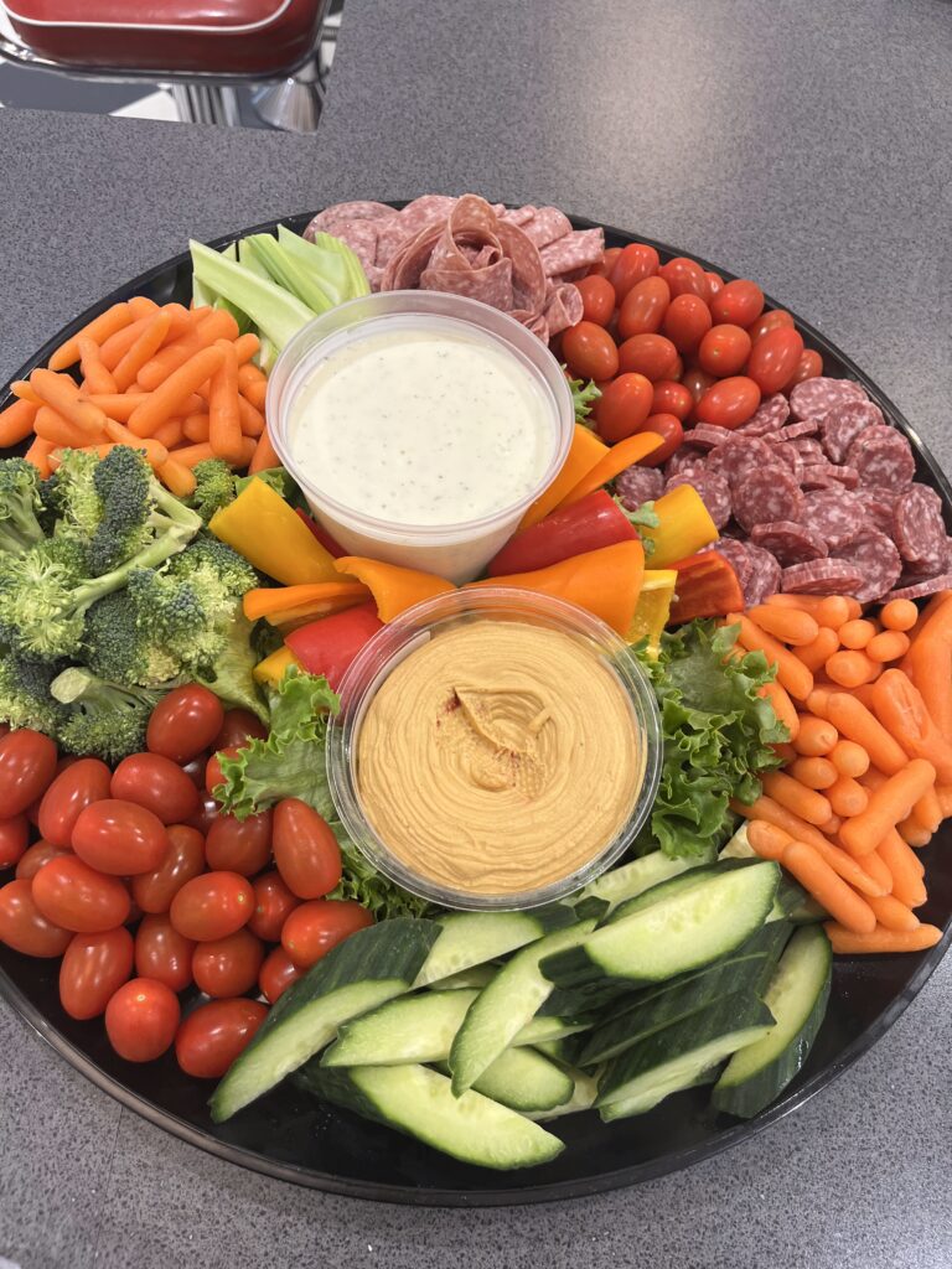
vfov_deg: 67.3
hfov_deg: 53.1
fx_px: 953
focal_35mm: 26
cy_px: 634
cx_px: 476
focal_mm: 5.1
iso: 125
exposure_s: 1/120
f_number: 1.6
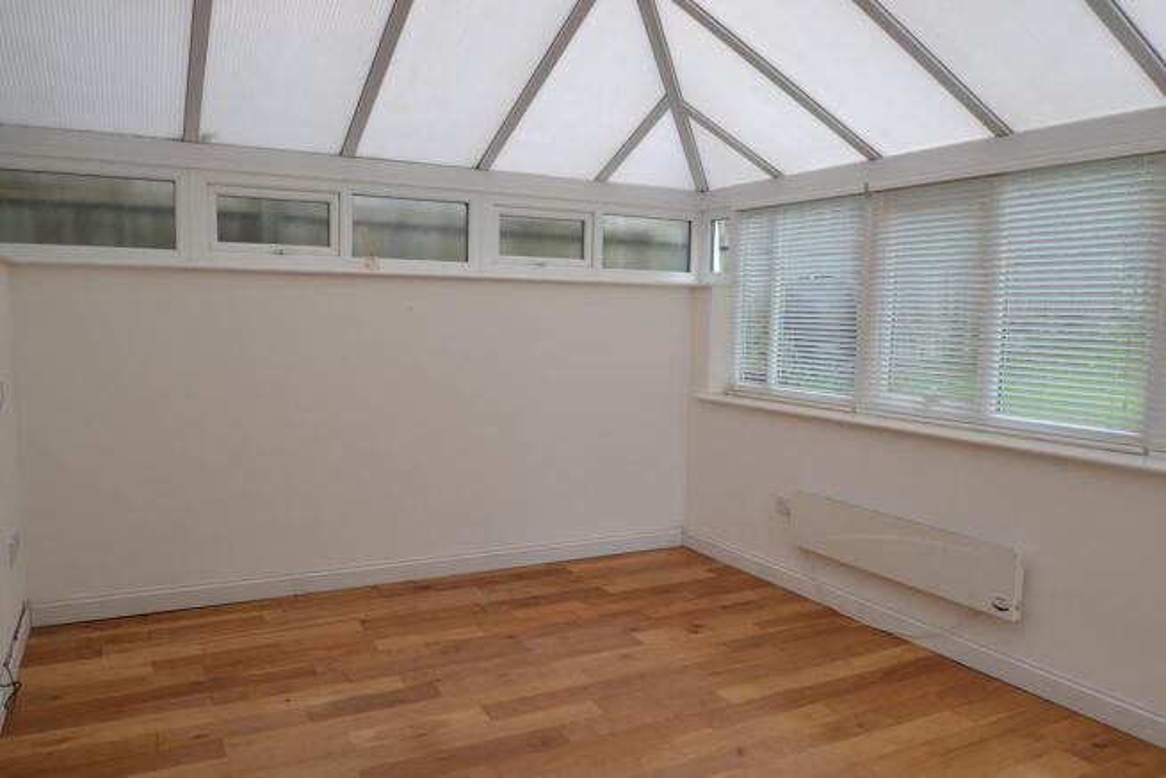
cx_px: 583
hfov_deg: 70.4
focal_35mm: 26
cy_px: 389
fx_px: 826
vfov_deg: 50.4
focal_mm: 17
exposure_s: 1/125
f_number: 5.6
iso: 140
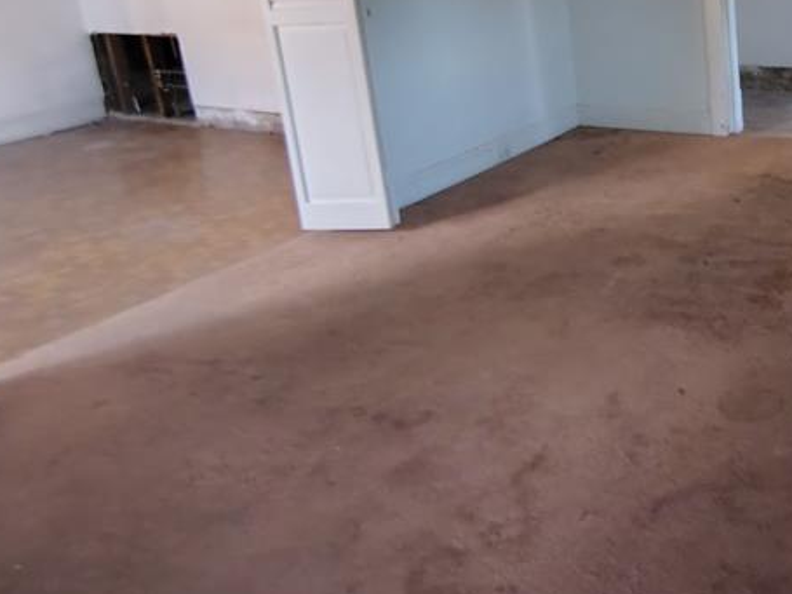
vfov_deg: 37.1
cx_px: 813
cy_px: 61
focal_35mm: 36
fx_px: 823
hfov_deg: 43.2
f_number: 2.2
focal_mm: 2.13
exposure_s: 1/24
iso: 649
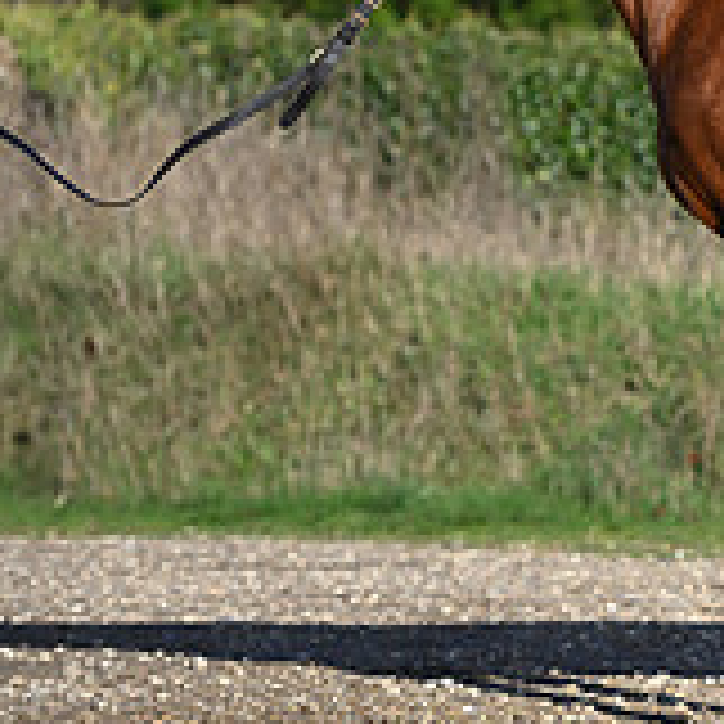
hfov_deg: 4.4
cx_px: 1214
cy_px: -11
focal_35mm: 397
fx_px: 9394
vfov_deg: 4.4
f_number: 3.5
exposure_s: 1/1250
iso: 110
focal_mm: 130
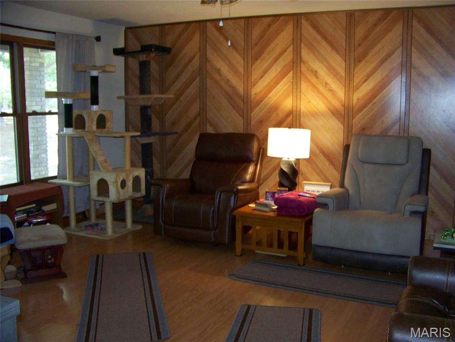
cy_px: 171
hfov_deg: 51.4
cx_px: 228
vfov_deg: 39.7
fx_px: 473
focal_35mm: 36
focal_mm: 5.85
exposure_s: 1/30
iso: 200
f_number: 2.8
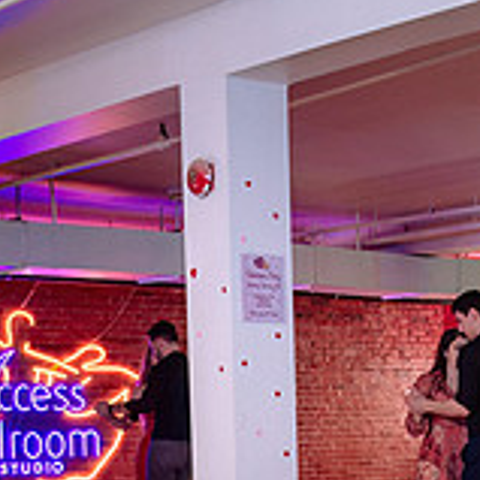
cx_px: 553
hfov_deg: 17.6
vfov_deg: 17.7
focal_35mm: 95
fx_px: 1490
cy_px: 516
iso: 640
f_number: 2.8
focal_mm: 27
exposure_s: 1/100
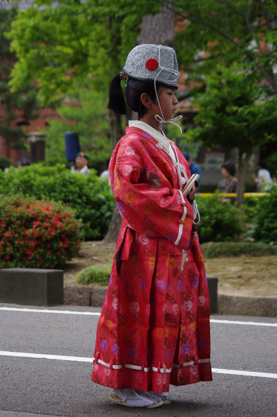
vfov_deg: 19.5
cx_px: 138
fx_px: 1215
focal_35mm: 105
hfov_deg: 13.0
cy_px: 208
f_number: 4.5
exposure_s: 1/160
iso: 200
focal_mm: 70
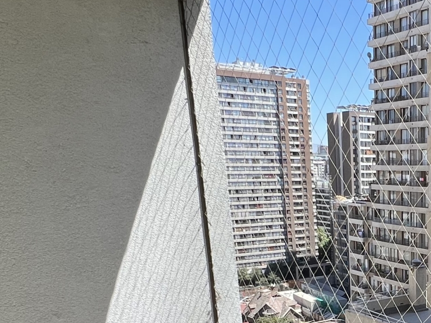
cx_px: 435
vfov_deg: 31.5
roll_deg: +0.1
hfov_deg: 39.3
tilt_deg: -15.7
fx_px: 523
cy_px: 330
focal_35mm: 42
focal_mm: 1.57
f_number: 1.8
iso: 32
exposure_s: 1/645
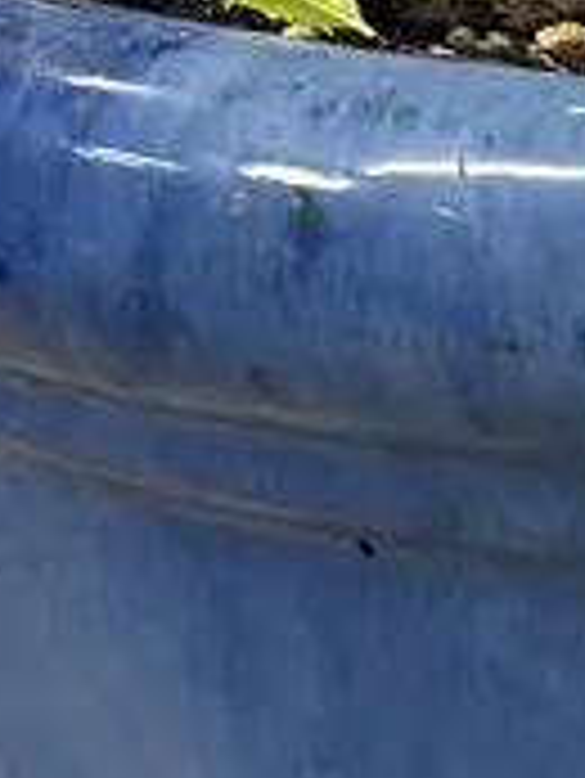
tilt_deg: -24.3
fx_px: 3196
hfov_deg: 10.1
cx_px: 936
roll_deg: -1.0
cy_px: 598
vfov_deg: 13.8
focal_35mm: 142
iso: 320
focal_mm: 6.86
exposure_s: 1/50
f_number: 1.78
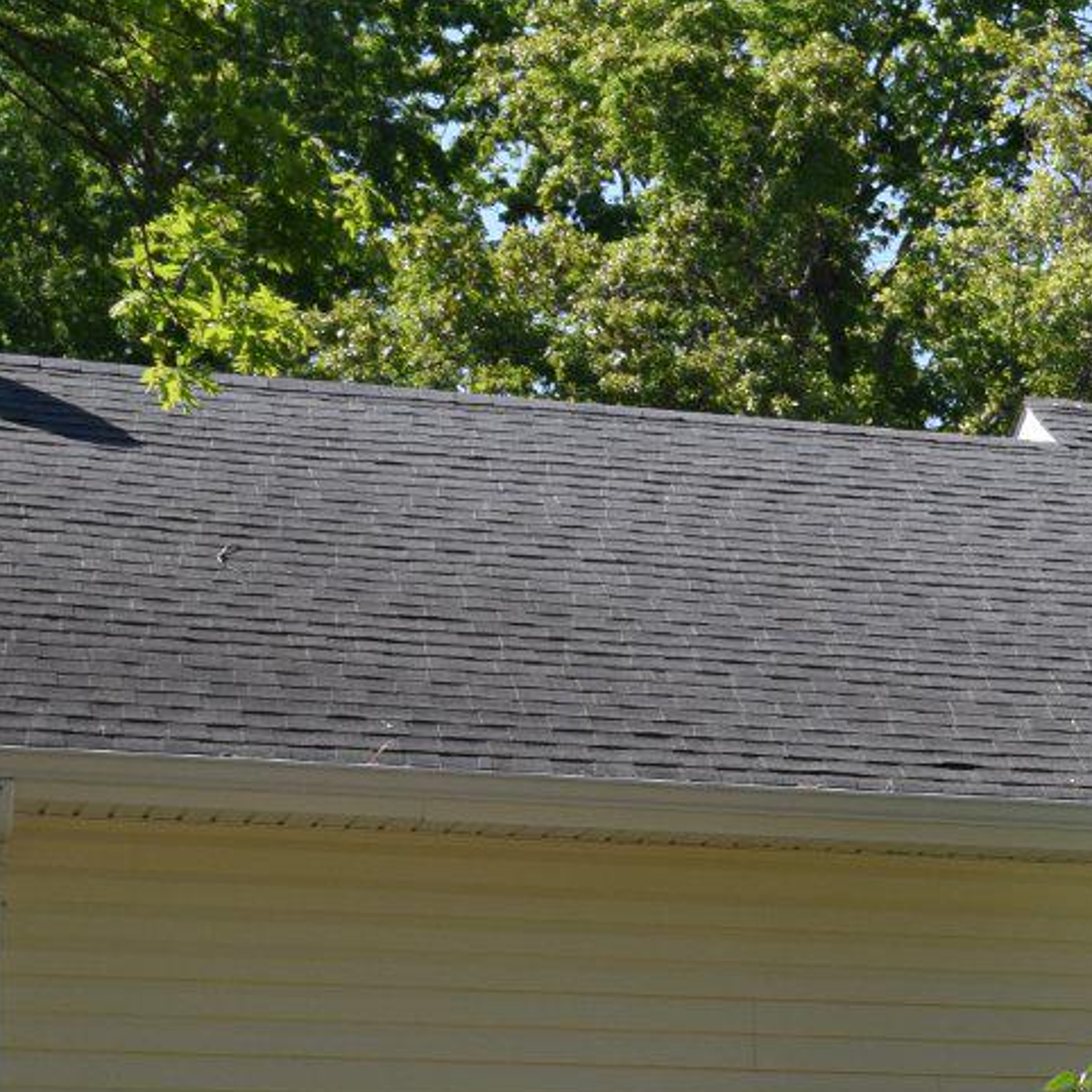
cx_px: 1901
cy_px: 1308
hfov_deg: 12.4
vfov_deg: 13.1
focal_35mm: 130
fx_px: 4640
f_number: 9
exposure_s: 1/320
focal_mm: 24
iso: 200
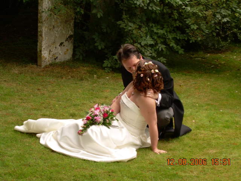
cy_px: 90
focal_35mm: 110
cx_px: 120
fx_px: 766
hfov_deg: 17.9
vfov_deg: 13.5
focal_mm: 18.9
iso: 50
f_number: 4.9
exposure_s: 1/30
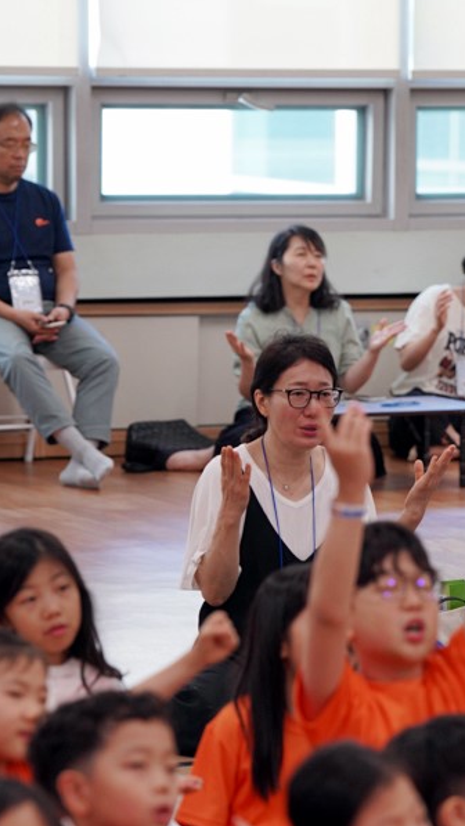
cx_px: 396
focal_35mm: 210
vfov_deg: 10.3
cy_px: 414
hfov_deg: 5.8
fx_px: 4601
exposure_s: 1/160
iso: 1000
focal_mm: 133
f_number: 4
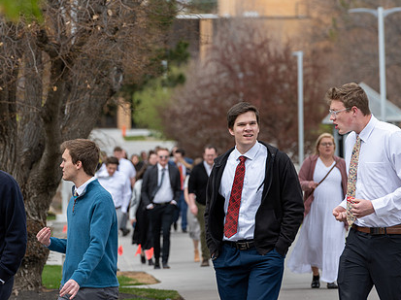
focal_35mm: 347
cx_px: 103
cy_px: 137
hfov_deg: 5.7
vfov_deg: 4.3
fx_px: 4016
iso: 160
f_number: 6.3
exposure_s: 1/500
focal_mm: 200
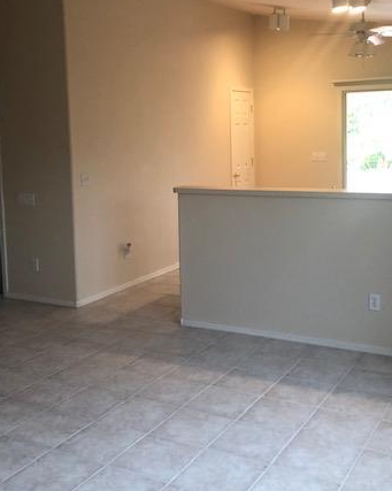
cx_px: 190
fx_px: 595
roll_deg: -0.5
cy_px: 191
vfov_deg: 44.5
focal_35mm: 41
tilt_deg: -5.7
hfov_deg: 36.4
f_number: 1.8
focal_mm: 3.99
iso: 40
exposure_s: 1/15
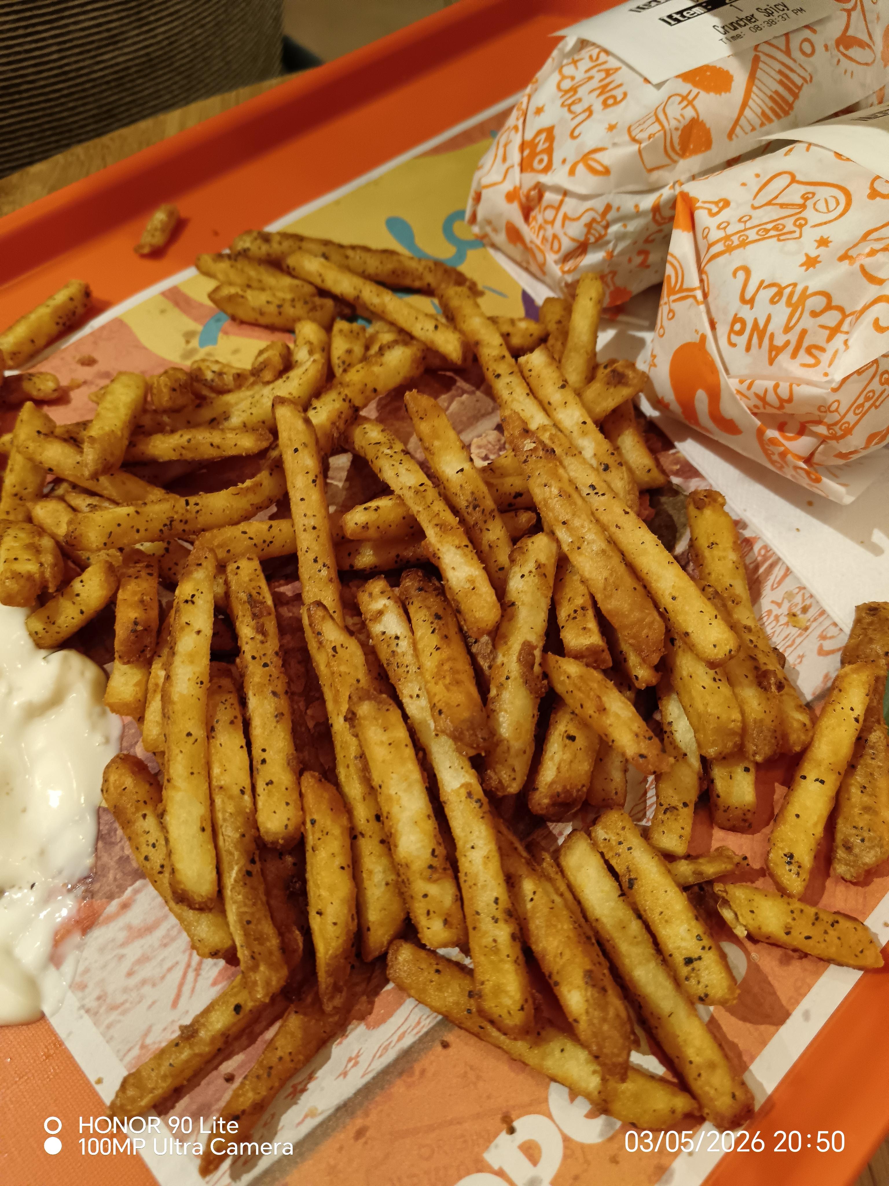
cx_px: 444
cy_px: 593
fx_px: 925
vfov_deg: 65.3
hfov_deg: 51.4
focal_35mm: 27
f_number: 1.9
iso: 743
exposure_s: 1/50
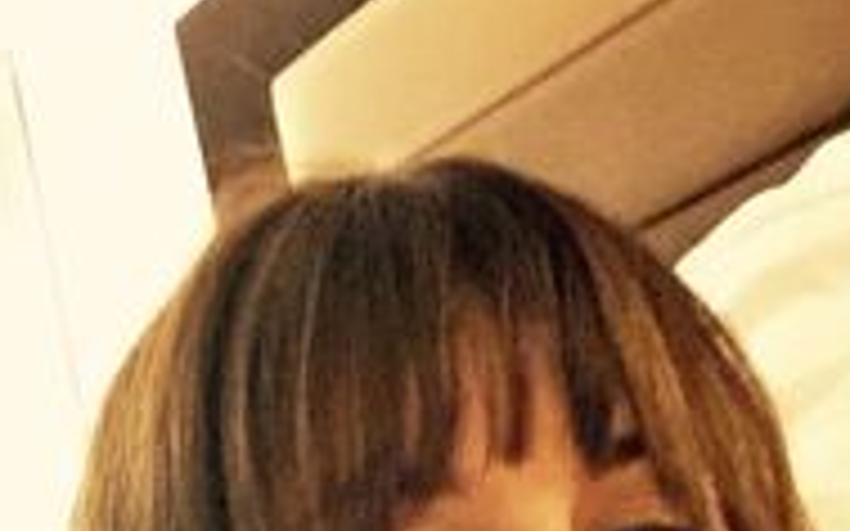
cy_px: 668
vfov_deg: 15.4
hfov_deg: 25.2
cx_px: 184
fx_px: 1876
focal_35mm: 81
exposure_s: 1/15
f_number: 2.2
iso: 800
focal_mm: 2.65
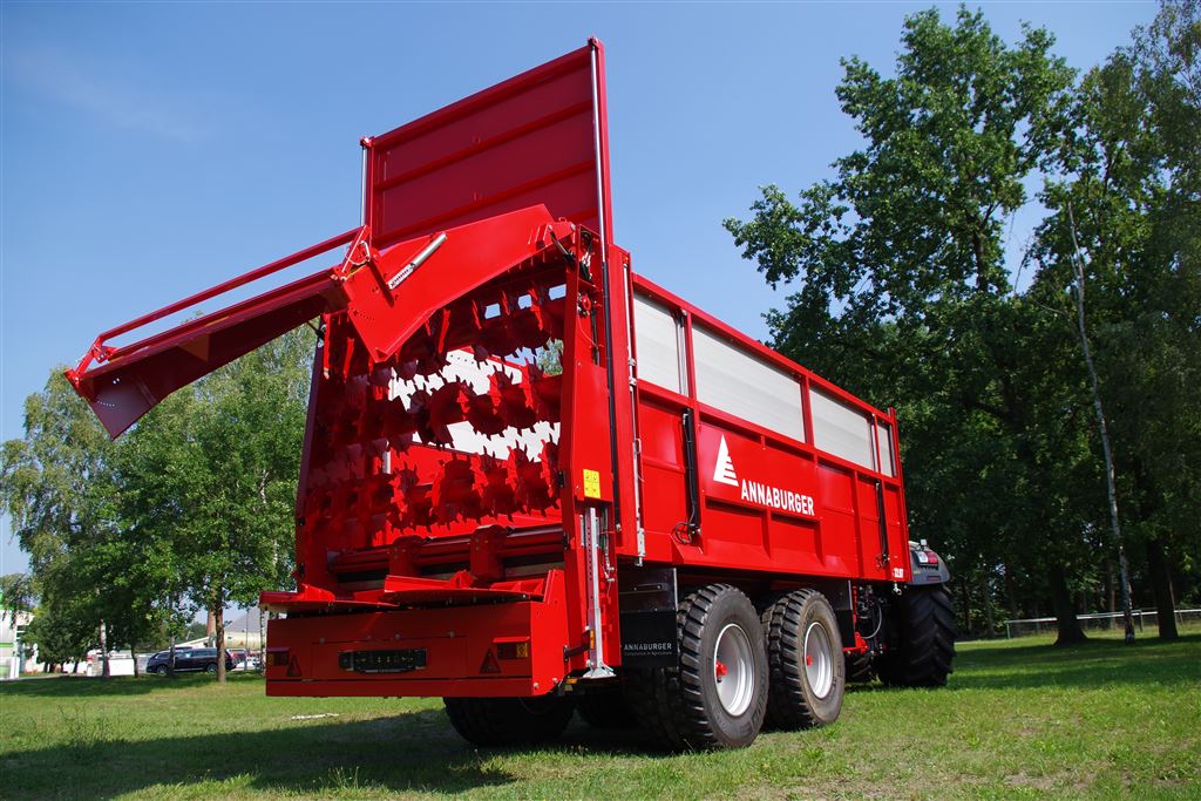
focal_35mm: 27
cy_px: 400
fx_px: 901
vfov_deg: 47.9
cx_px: 600
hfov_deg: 67.4
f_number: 7.1
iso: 100
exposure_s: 1/200
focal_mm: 18
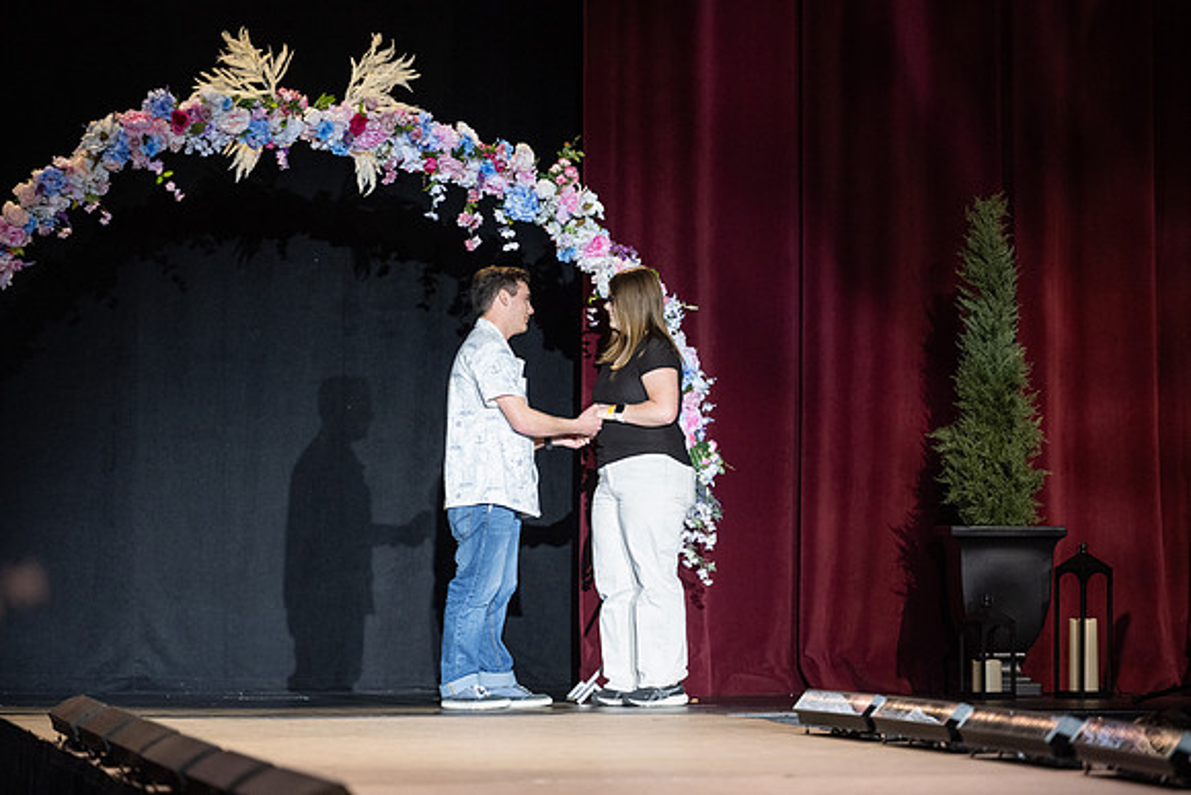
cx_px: 596
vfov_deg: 7.4
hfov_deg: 11.1
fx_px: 6122
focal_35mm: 185
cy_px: 398
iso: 1250
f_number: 2.8
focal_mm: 185
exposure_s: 1/1000
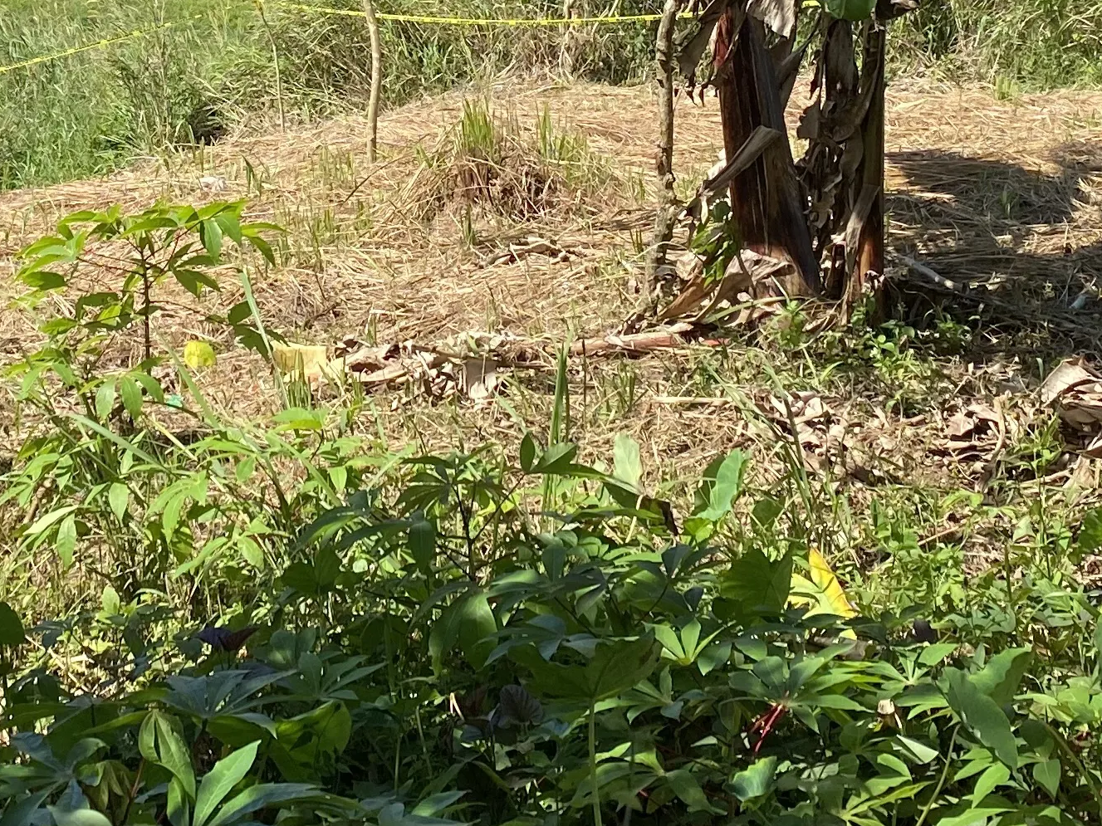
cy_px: -7
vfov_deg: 18.2
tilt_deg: -8.8
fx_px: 2515
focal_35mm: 79
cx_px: 336
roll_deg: +1.4
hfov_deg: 24.6
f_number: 1.8
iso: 32
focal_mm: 4.25
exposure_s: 1/1961
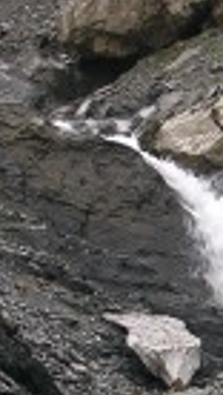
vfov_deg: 10.1
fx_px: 2220
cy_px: 361
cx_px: 337
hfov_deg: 5.7
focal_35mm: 212
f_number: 3.5
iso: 50
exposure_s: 1/62.2
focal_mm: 8.9
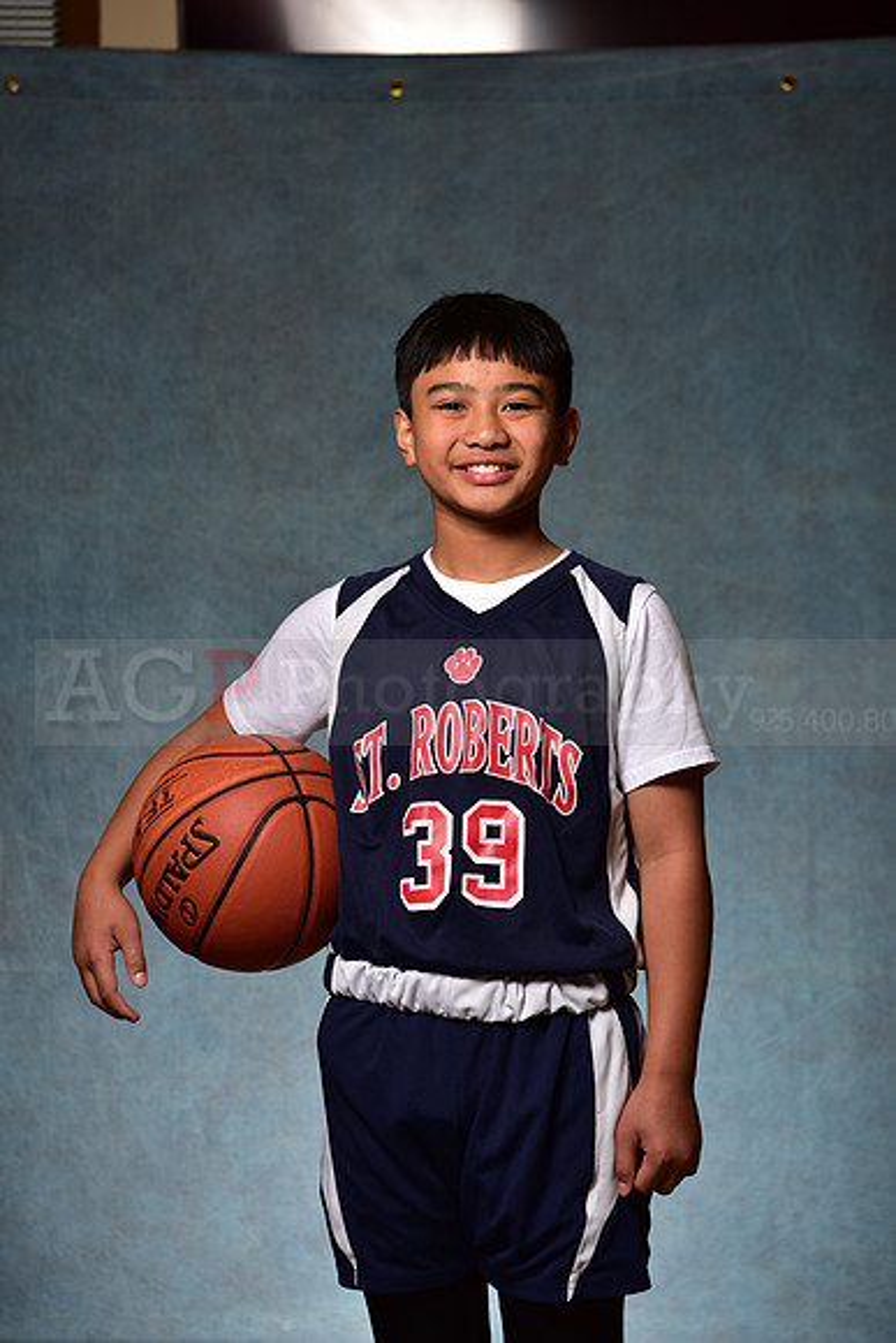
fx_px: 2612
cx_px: 448
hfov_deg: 19.5
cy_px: 672
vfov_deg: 28.8
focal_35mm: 70
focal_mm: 70
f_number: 5
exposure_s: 1/200
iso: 100
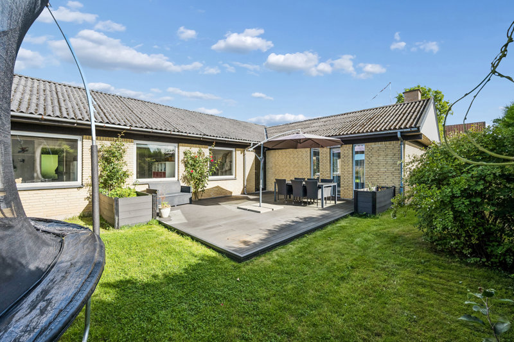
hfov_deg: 104.3
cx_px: 257
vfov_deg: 81.2
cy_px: 171
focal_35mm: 14
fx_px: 200
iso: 400
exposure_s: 1/800
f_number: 6.3
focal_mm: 14
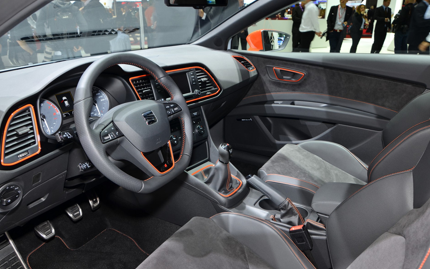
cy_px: 144
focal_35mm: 28
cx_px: 216
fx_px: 328
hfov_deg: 66.5
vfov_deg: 44.5
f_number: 5.6
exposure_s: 1/25
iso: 160
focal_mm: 18
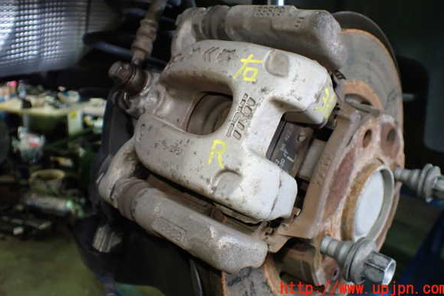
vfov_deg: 41.0
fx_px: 395
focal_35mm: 32
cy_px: 128
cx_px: 224
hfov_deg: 58.7
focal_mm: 5.4
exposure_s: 1/125
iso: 800
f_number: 2.3
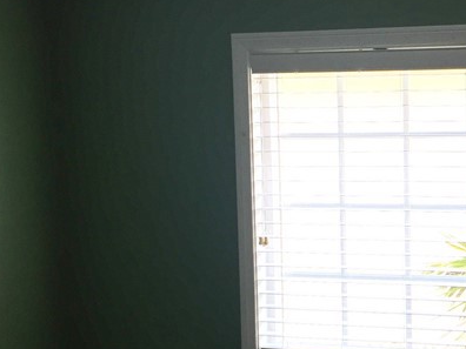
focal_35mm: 75
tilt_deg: -4.6
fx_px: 1010
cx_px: 535
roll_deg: -0.5
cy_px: 286
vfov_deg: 19.4
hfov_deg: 24.0
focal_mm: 4.15
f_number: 2.2
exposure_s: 1/60
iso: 40
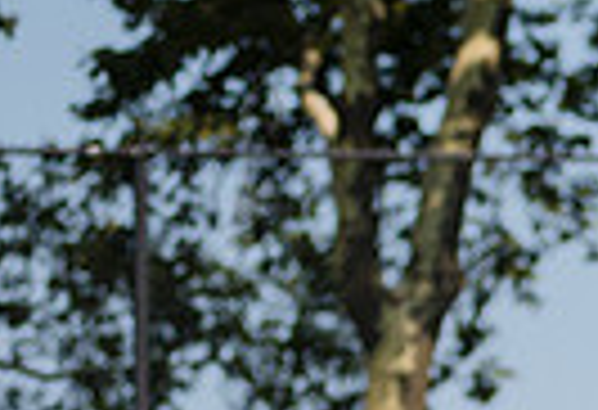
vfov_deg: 3.6
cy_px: 742
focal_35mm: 386
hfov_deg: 5.2
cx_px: 1297
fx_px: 6464
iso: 200
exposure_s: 1/1600
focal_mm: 80
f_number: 4.5
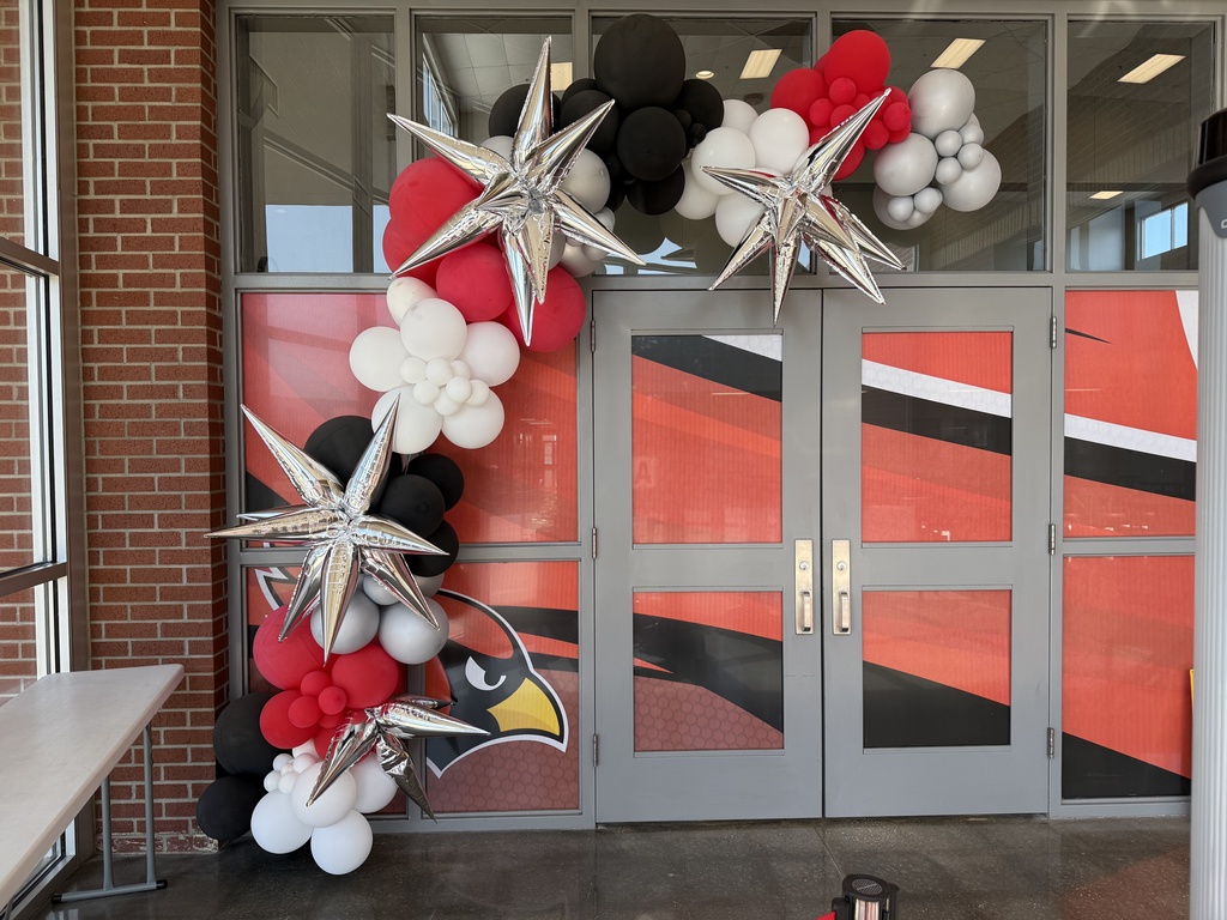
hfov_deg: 71.6
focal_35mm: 24
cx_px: 614
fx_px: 851
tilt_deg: -1.6
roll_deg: +0.2
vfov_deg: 56.8
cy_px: 460
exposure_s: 1/347
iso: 80
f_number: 1.78
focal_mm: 6.76
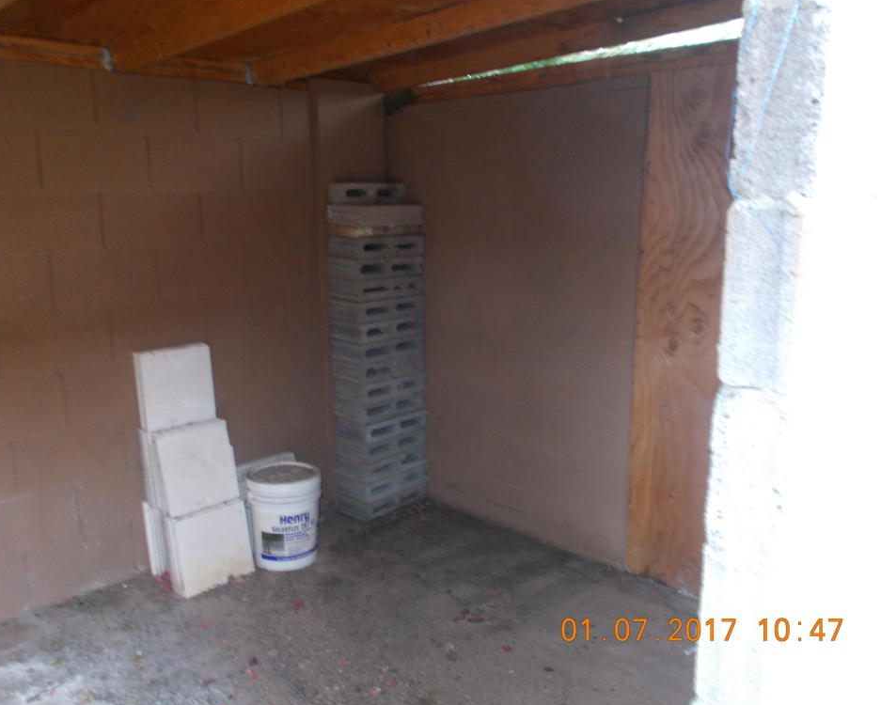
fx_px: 835
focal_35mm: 32
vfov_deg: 45.8
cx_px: 411
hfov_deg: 55.6
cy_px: 354
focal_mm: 5.3
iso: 200
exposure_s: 1/25
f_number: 3.4
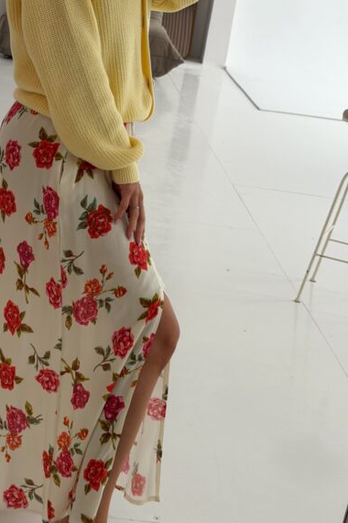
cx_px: 81
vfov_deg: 28.8
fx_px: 1016
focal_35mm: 70
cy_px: 237
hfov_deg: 19.3
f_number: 1.78
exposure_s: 1/60
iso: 125
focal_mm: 6.76
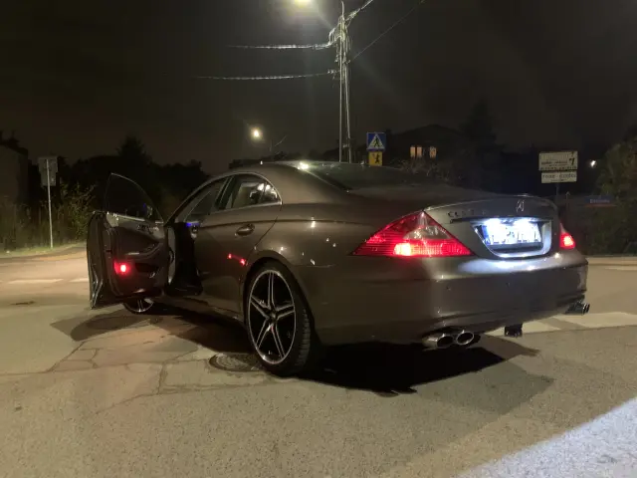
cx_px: 318
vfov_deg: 53.1
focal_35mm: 26
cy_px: 239
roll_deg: +0.3
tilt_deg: -2.4
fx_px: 478
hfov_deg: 67.3
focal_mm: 4.25
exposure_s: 1/19
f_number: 1.8
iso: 800
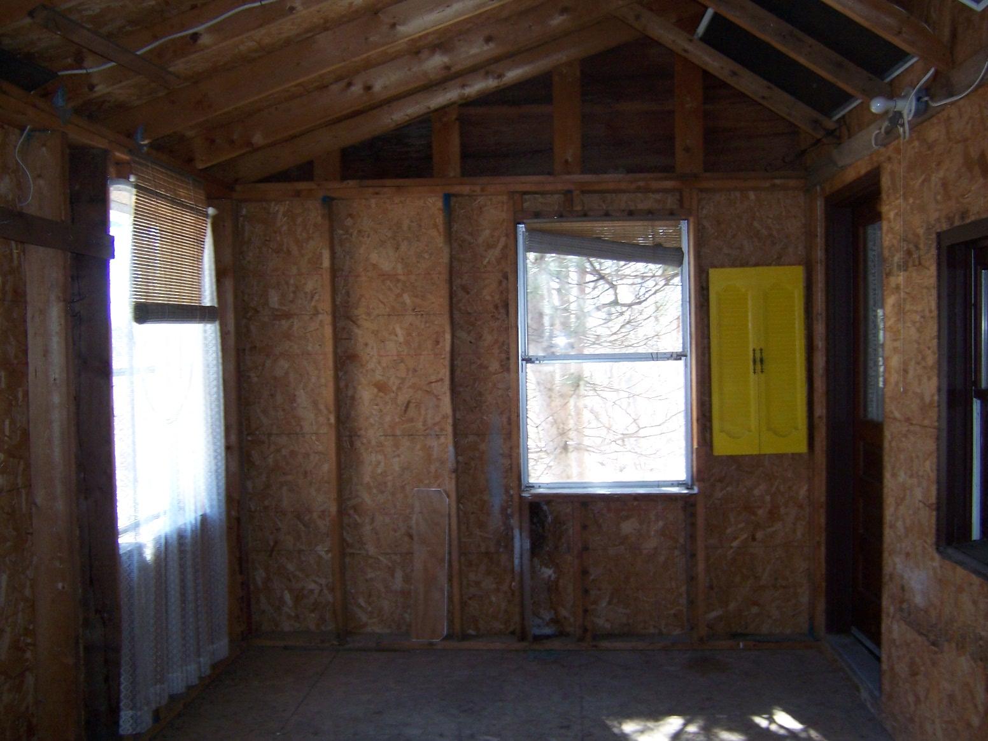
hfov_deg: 55.4
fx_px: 942
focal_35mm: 33
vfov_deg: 42.9
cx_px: 494
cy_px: 370
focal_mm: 5.5
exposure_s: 1/60
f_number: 2.8
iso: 140
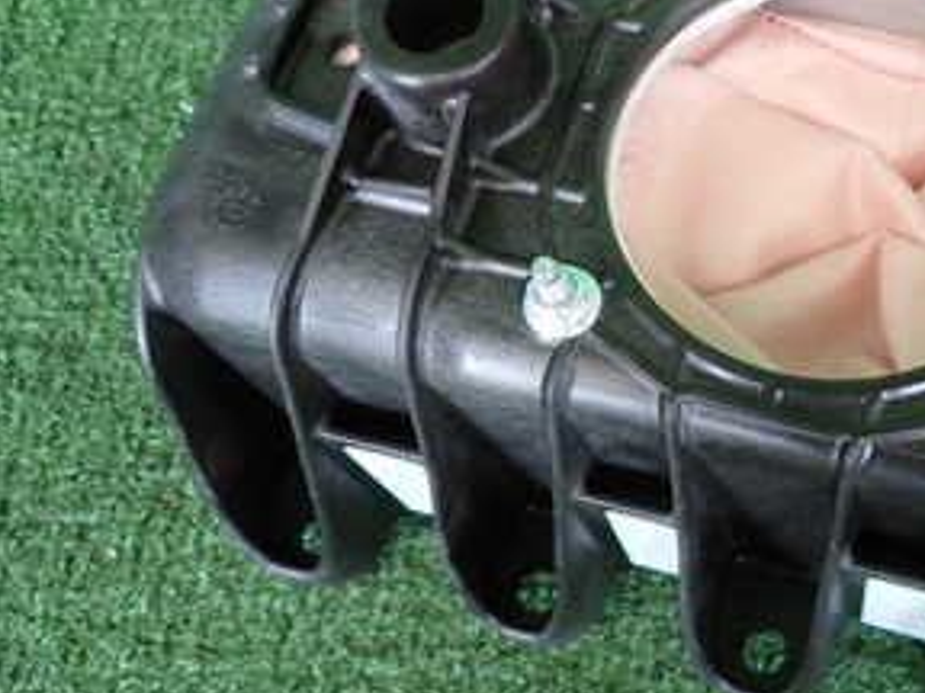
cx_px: 848
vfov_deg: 27.9
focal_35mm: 52
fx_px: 1390
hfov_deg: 34.6
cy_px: 257
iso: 200
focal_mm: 4.5
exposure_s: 1/40
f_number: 2
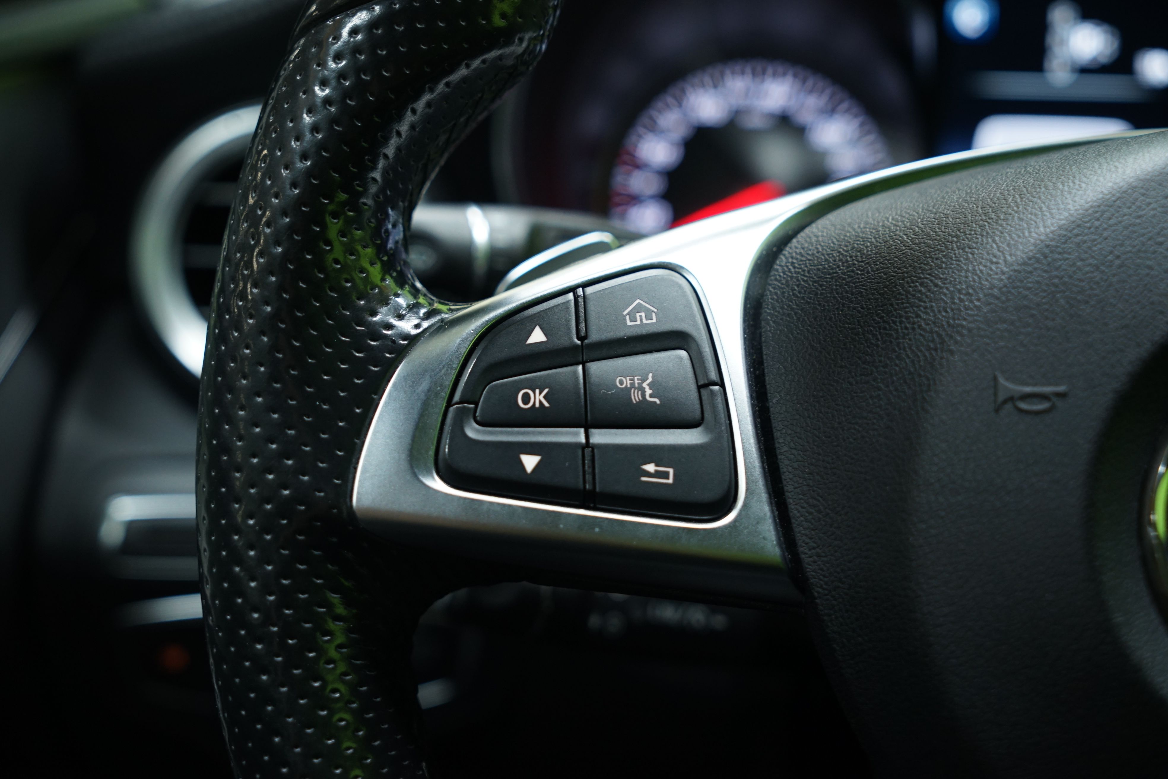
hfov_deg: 40.3
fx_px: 1590
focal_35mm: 49
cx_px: 584
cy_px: 390
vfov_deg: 27.5
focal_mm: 49
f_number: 5
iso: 1000
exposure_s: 1/20
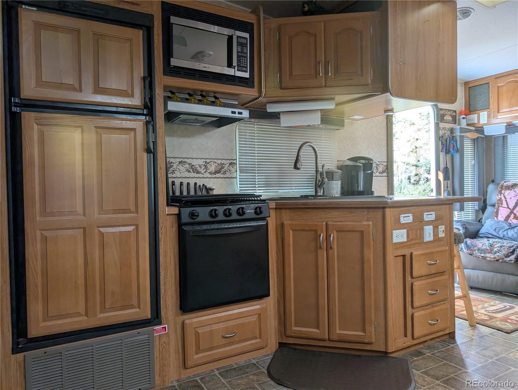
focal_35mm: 24
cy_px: 195
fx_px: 360
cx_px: 259
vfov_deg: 56.9
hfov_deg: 71.5
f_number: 1.68
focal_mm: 6.9
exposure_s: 1/28.3
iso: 24
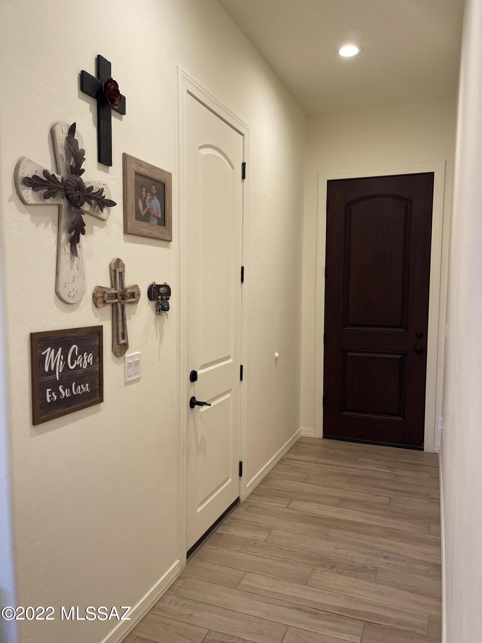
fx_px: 483
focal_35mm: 26
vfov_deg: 67.3
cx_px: 241
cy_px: 322
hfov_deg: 53.1
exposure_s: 1/60
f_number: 1.6
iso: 80
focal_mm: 5.1
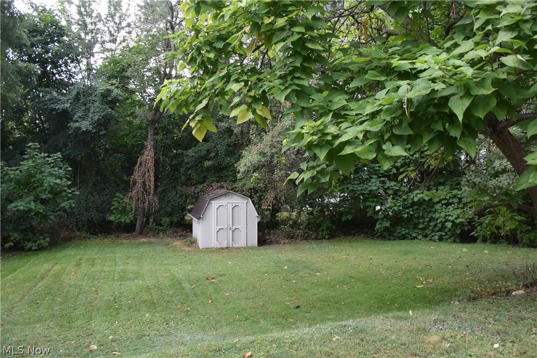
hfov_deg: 67.4
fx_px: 403
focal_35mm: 27
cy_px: 179
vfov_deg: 47.9
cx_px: 268
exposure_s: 1/125
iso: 500
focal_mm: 10
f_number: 3.5
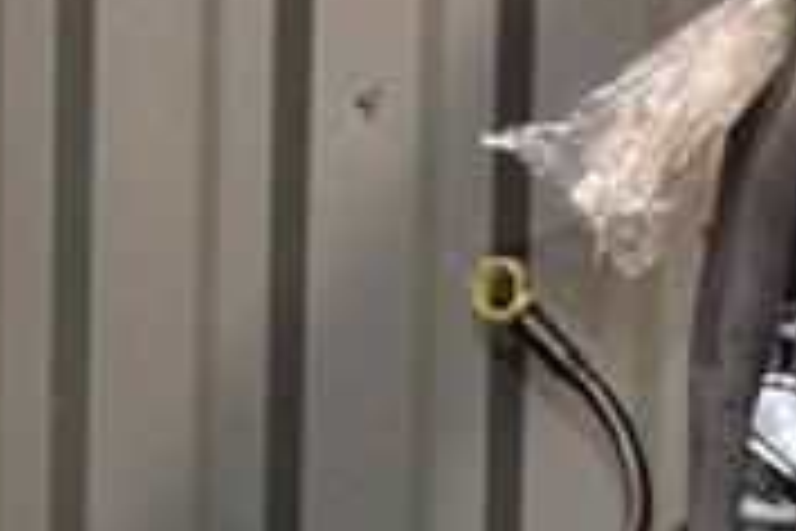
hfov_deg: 18.0
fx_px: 2476
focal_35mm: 112
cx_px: 706
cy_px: 864
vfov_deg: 11.6
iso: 800
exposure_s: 1/60
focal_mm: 22
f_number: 5
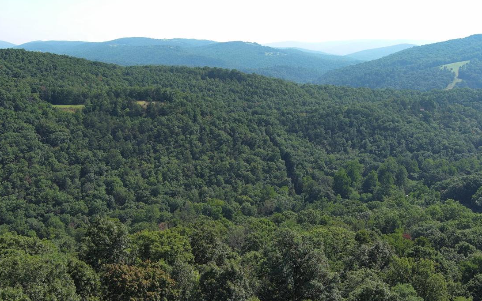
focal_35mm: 39
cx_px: 272
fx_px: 512
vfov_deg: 32.6
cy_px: 187
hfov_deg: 50.3
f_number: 2.8
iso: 100
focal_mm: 10.57
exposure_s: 1/829
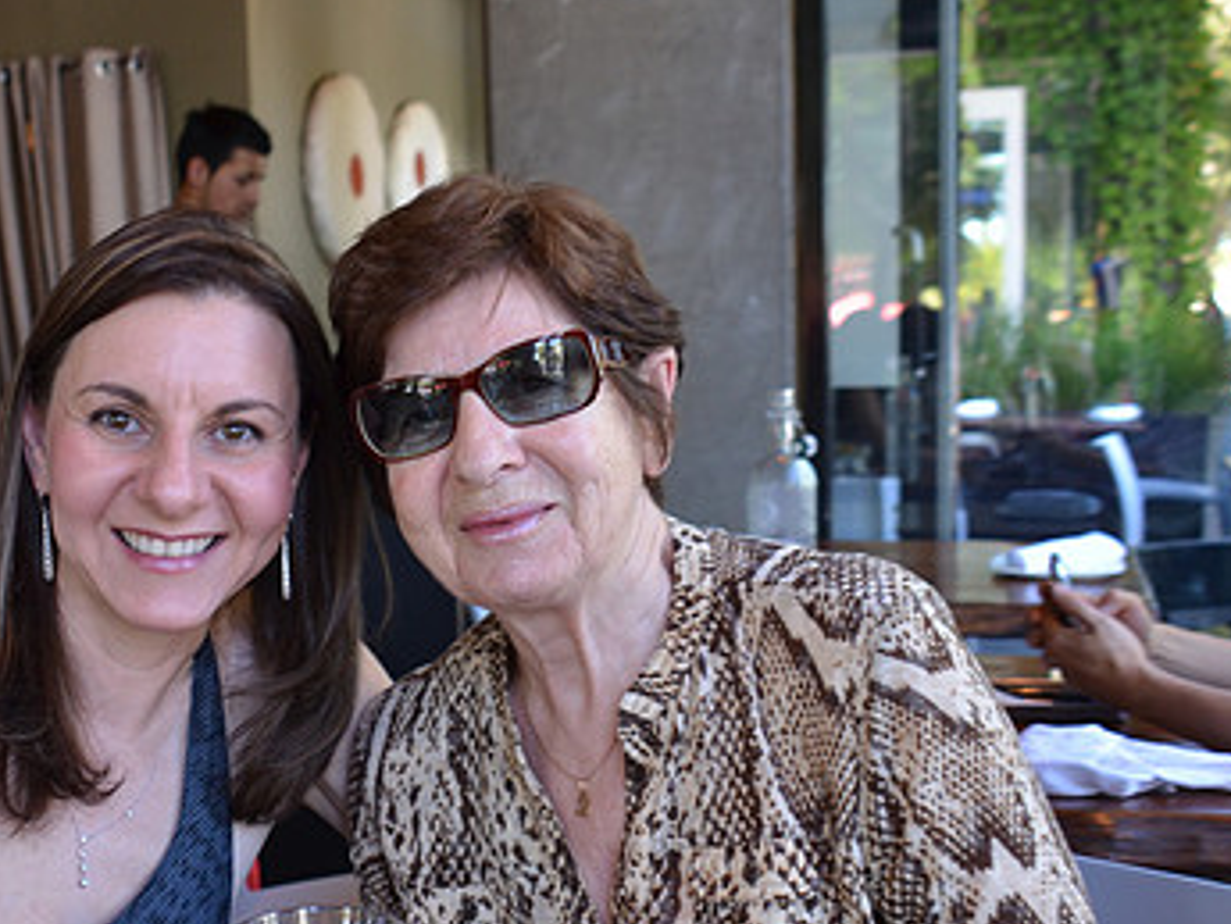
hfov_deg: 37.5
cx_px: 489
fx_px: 1807
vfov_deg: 28.6
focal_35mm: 51
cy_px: 582
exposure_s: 1/80
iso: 400
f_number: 4.5
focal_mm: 21
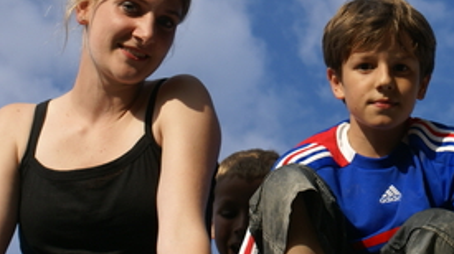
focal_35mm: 139
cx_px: 386
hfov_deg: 15.3
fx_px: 1672
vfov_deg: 8.7
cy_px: 87
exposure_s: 1/320
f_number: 8
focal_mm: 45
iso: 100
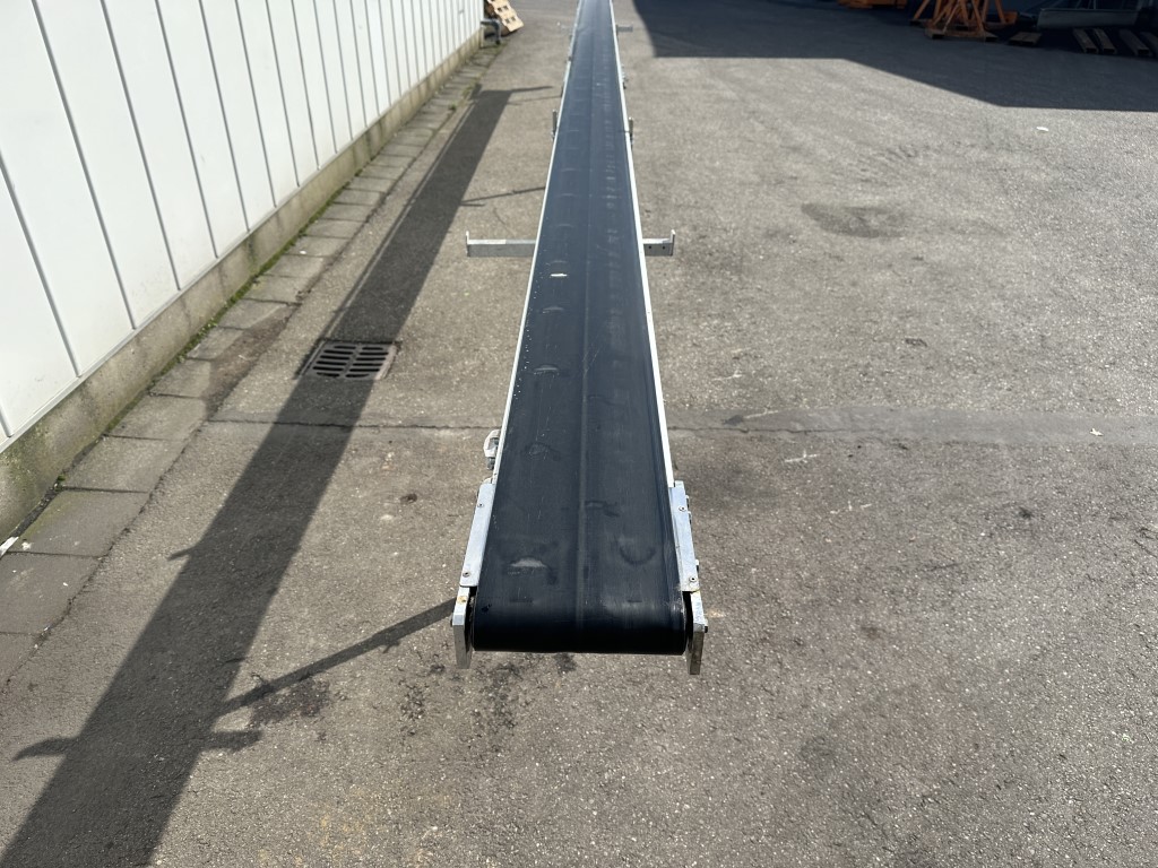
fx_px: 803
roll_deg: -1.4
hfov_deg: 71.6
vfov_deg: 56.8
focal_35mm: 24
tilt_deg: -32.7
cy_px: 434
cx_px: 579
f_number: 1.78
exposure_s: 1/4184
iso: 80
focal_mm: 6.86
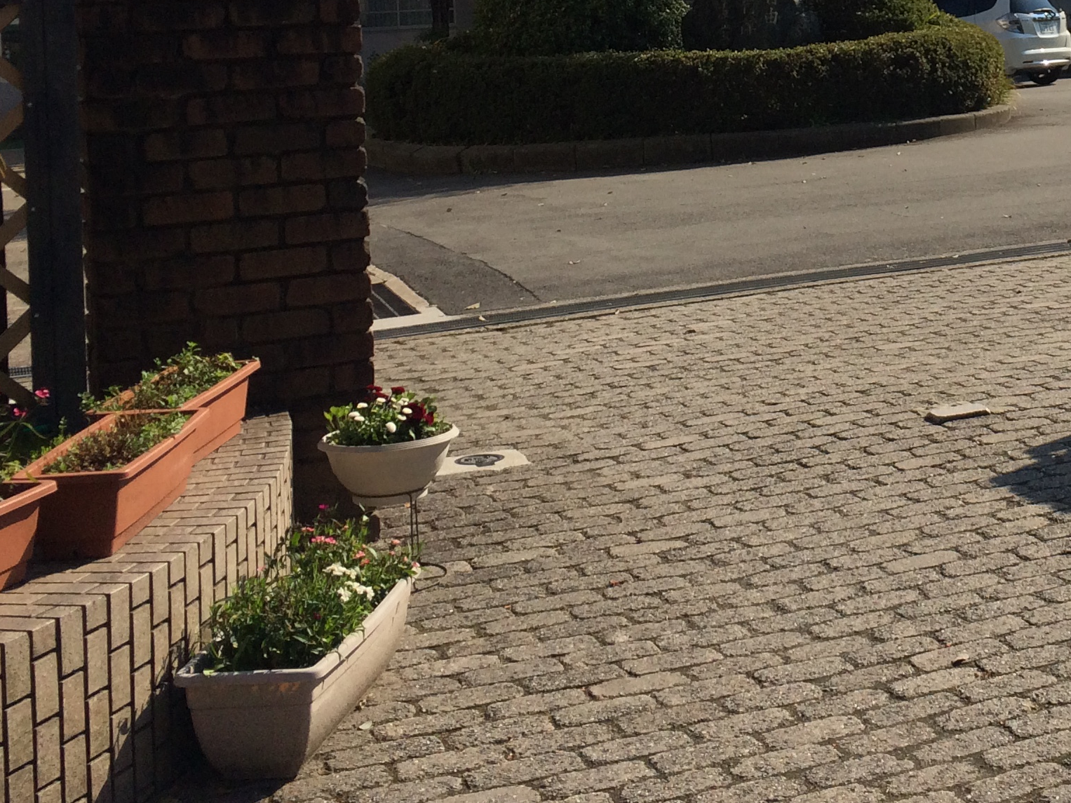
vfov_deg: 22.7
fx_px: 1918
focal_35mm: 62
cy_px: -13
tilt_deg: +1.1
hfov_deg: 29.8
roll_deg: +3.1
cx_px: 984
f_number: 2.2
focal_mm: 4.15
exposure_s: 1/2564
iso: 32
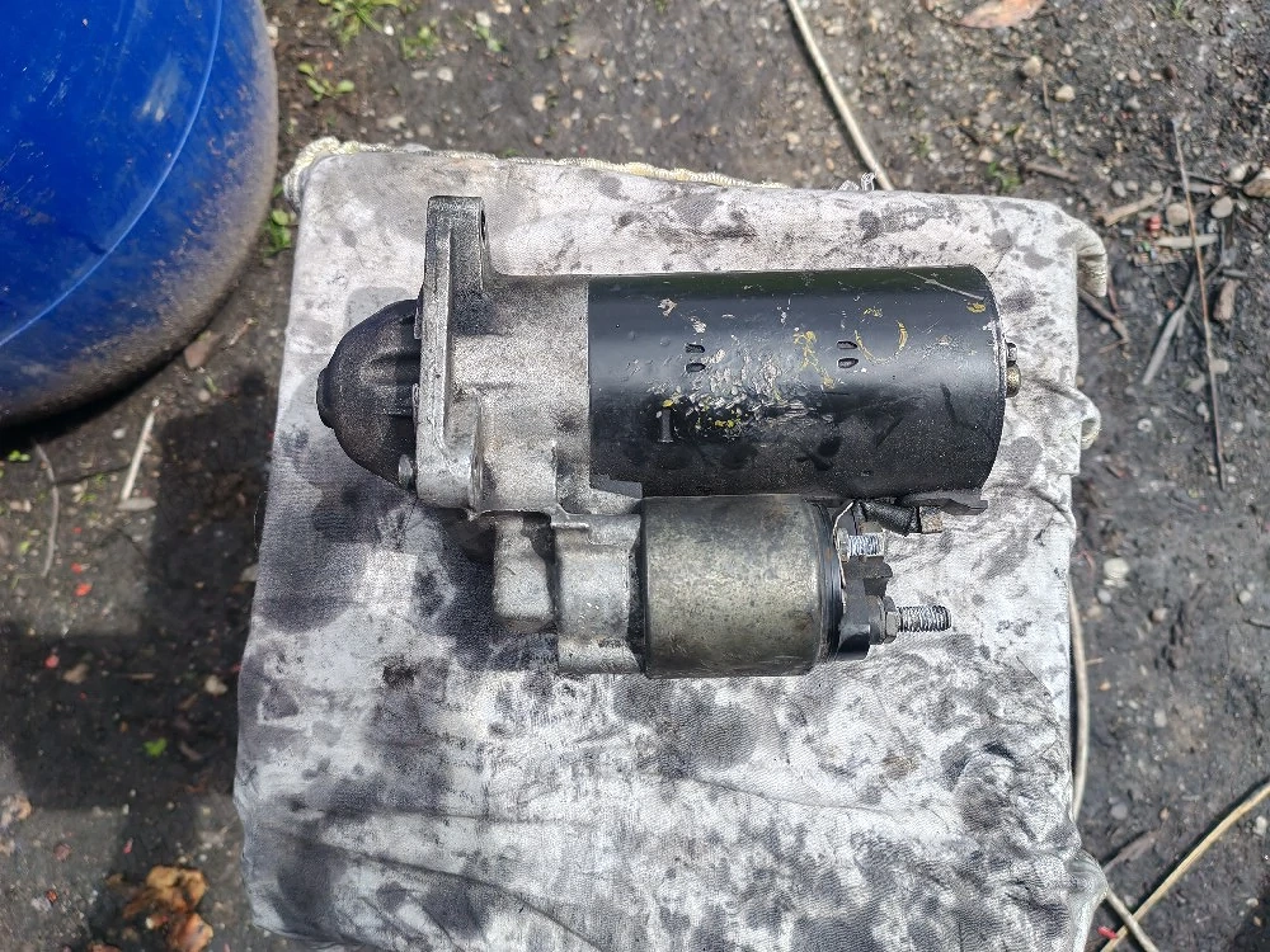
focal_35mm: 27
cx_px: 635
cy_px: 476
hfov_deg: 65.3
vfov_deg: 51.4
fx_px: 991
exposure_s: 1/1667
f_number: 1.95
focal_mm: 5.52
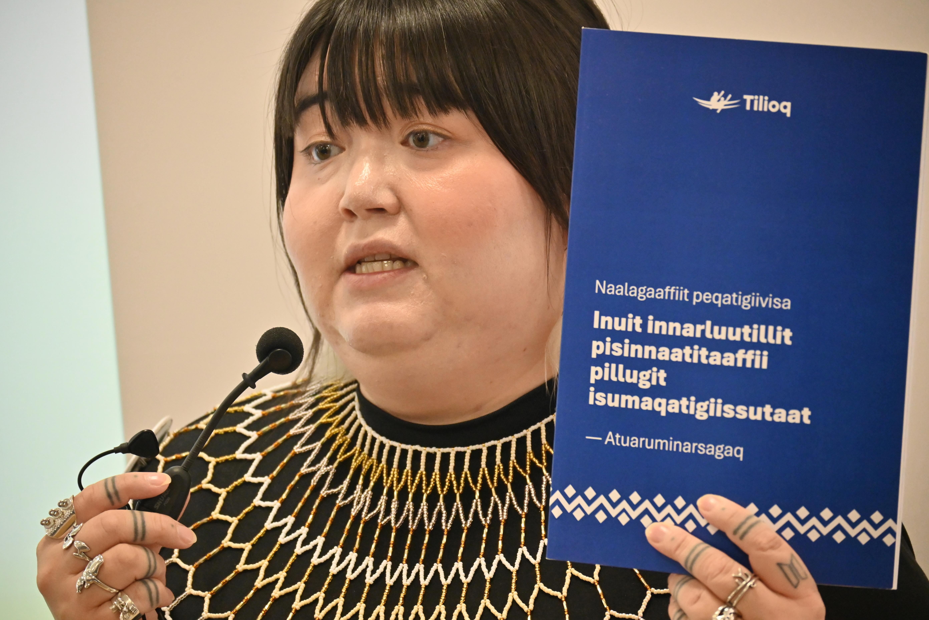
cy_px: 310
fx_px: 6773
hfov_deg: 7.8
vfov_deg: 5.2
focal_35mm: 262
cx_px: 464
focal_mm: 175
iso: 2000
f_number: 5.6
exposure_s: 1/125
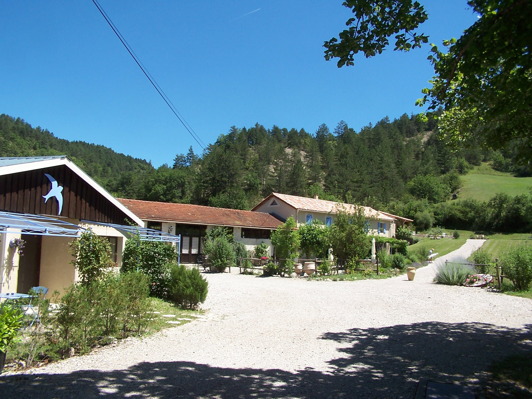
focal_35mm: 38
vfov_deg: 37.7
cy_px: 200
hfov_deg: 49.0
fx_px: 584
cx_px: 266
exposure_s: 1/350
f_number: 4
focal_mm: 6.3
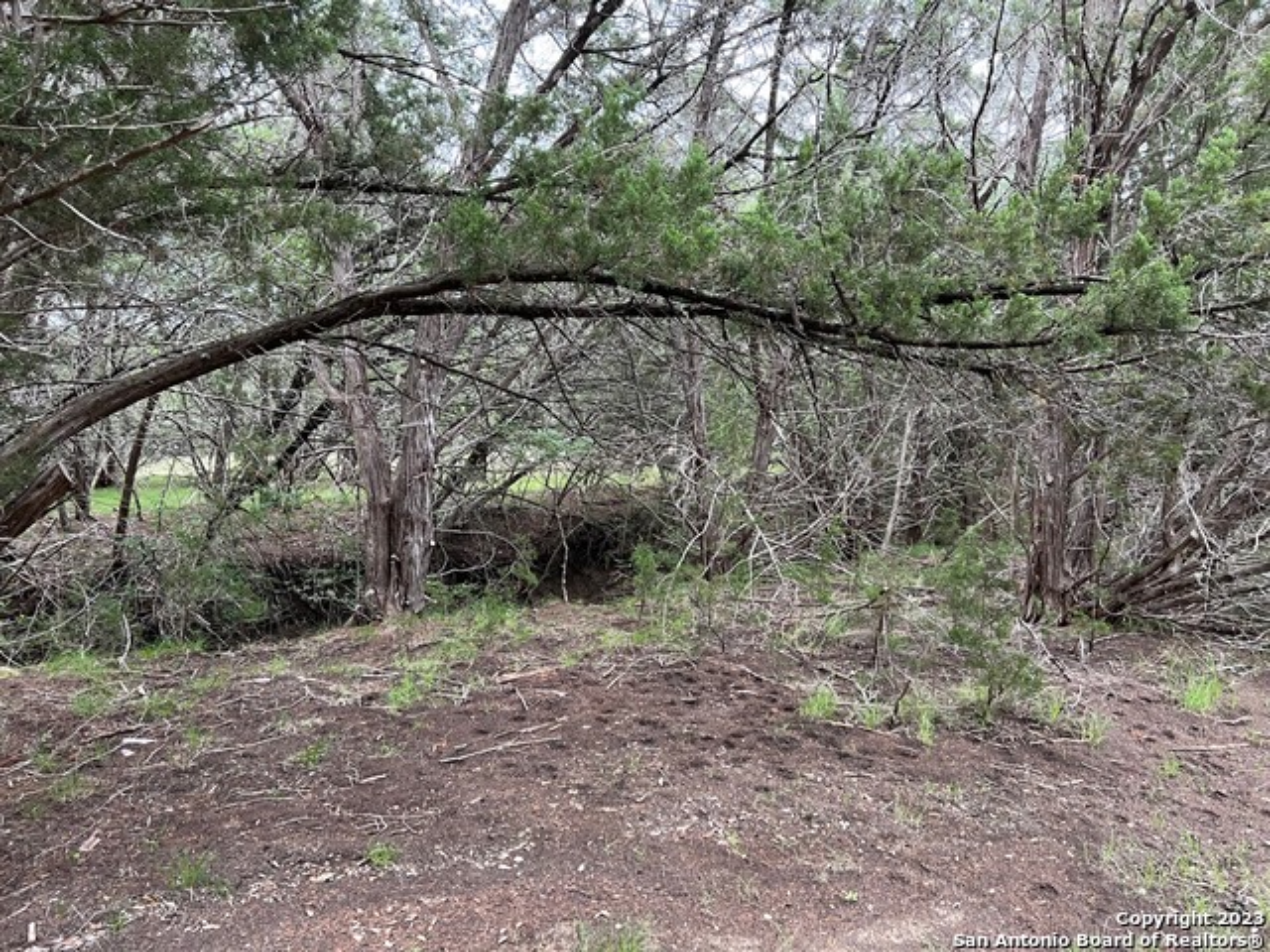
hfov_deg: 67.3
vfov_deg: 53.1
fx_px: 954
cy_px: 476
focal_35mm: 26
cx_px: 635
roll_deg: +0.0
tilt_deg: -3.6
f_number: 1.5
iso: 125
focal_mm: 5.7
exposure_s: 1/75
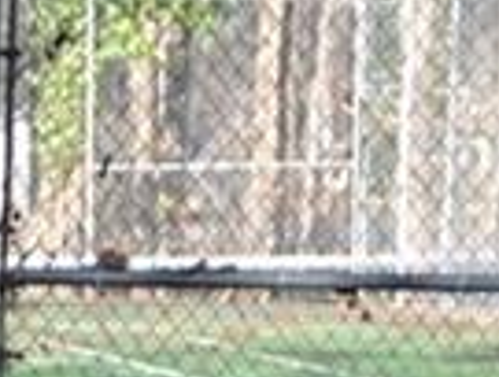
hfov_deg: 5.6
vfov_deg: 4.3
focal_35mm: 349
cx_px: -377
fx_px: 5044
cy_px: 370
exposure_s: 1/125
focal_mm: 32
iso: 100
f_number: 5.6
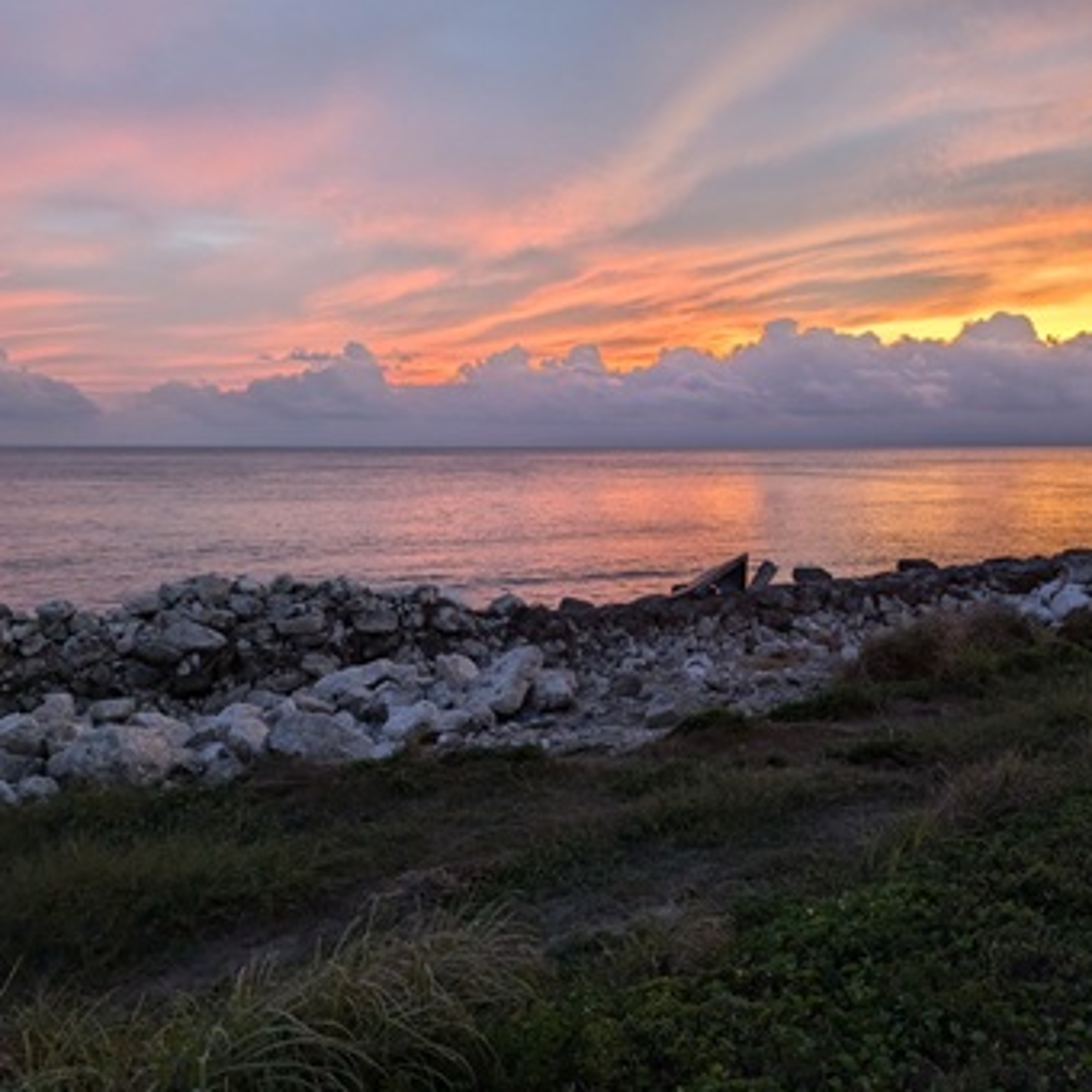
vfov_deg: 54.0
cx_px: 687
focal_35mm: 30
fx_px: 1071
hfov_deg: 53.4
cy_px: 543
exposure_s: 1/120
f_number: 1.89
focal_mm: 5.43
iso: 66
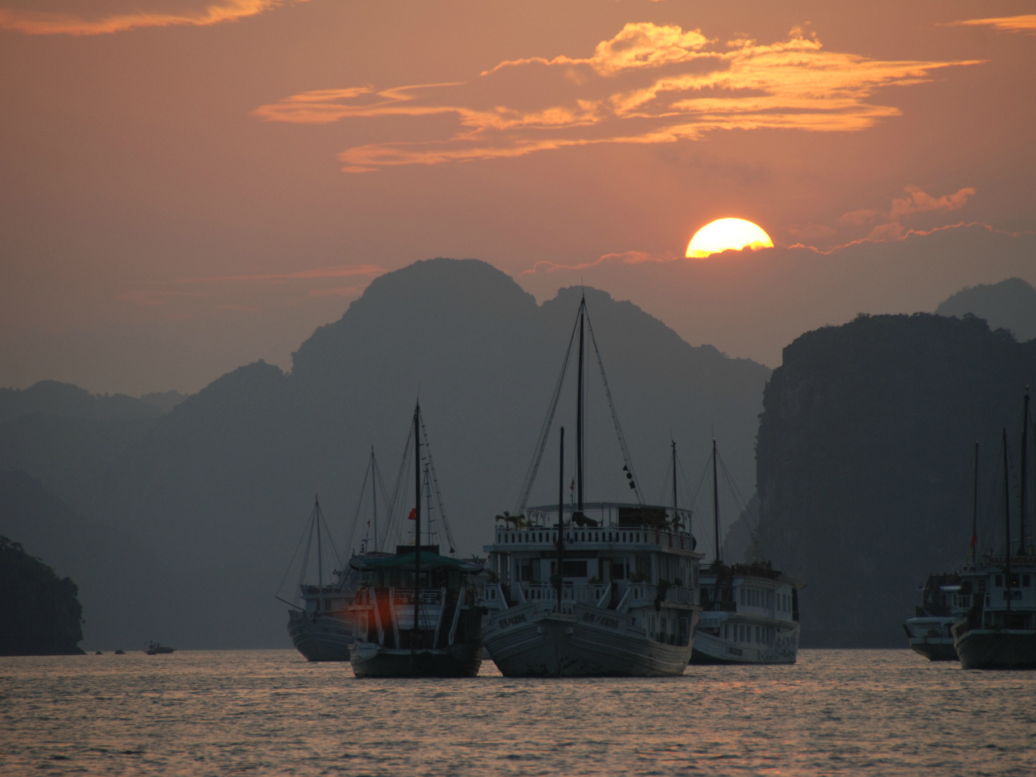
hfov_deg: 6.1
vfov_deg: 4.6
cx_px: 570
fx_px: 9727
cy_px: 387
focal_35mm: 325
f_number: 5.6
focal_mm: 200
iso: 100
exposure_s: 1/160
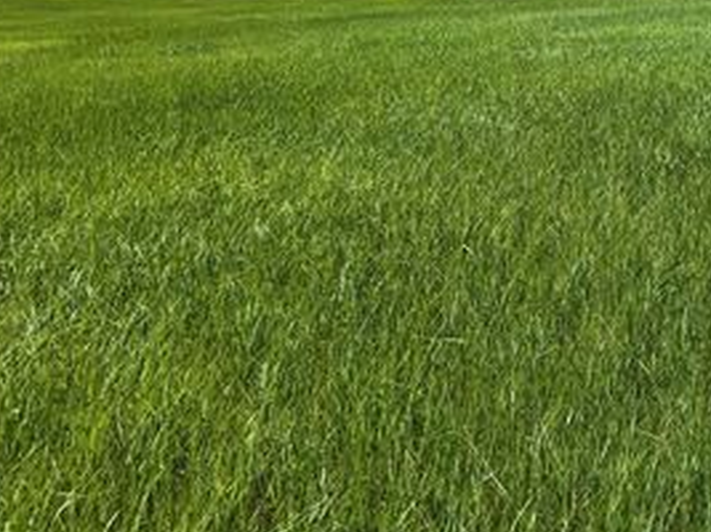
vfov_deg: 31.0
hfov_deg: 40.8
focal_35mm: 45
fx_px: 924
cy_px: 76
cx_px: 541
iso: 80
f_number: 1.78
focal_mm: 6.76
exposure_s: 1/4950
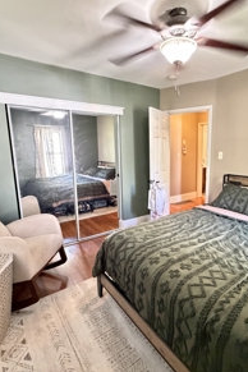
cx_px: 151
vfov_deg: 84.0
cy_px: 182
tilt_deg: -9.5
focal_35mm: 20
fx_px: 207
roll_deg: +0.5
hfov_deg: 61.3
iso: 1250
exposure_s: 1/40
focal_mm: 2.22
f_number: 2.2
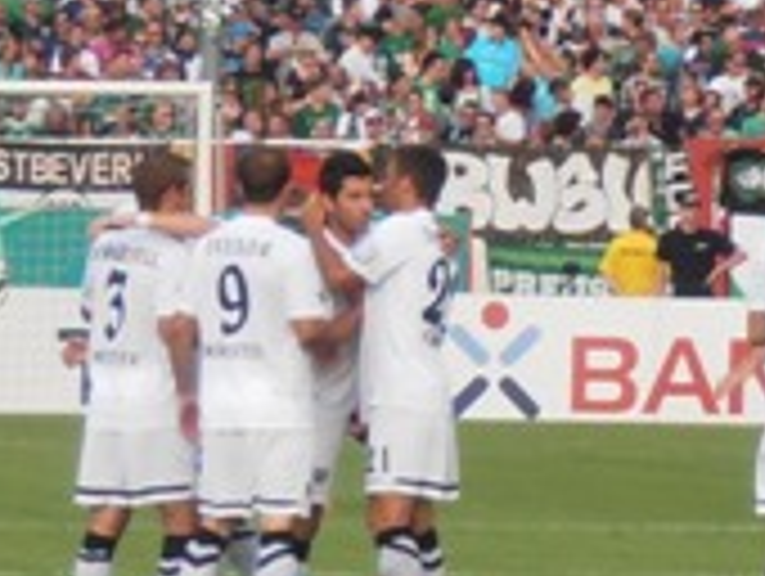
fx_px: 17284
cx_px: 999
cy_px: 202
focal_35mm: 781
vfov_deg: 1.9
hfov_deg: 2.5
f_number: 5.9
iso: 80
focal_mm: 29.44
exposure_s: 1/160
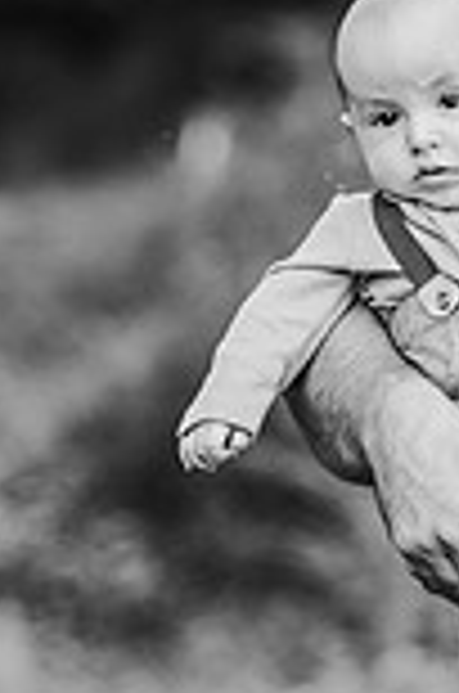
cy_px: 369
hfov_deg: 5.5
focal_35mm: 249
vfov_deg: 8.3
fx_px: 4783
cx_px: 639
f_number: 2.2
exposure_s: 1/200
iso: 200
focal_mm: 85
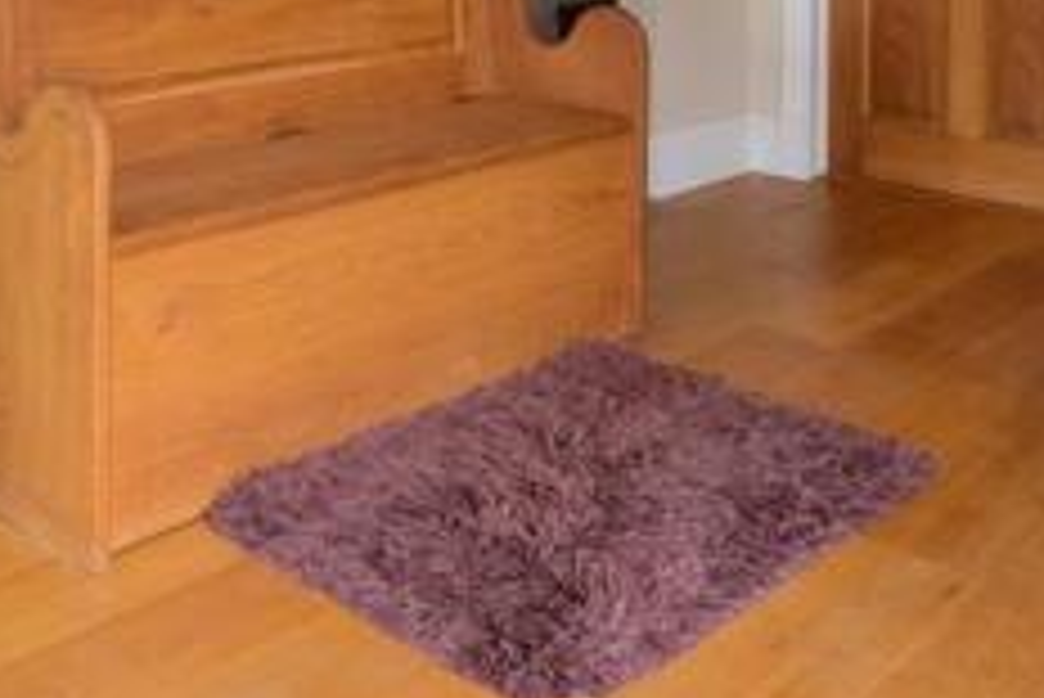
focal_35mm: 49
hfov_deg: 40.2
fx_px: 1413
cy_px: -173
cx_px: 374
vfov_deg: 24.6
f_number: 11
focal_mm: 11.5
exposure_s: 1/2
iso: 200
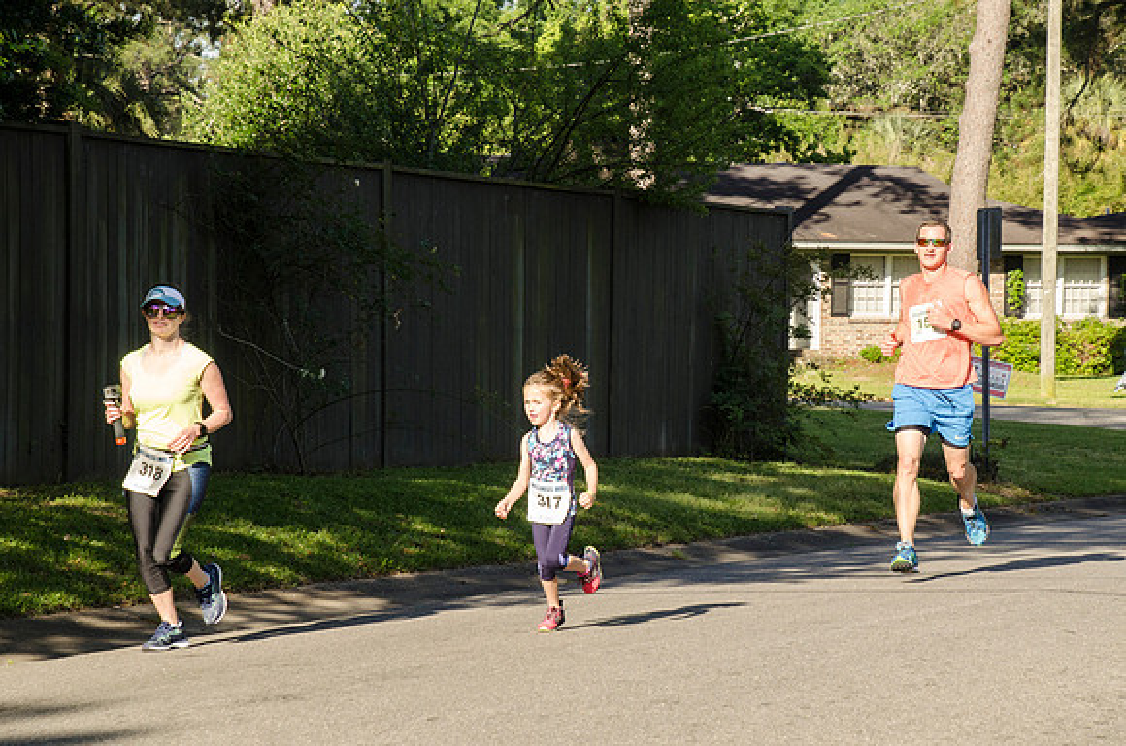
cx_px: 563
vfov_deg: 11.7
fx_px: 3651
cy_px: 373
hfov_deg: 17.5
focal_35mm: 117
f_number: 9
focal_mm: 78
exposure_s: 1/640
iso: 640
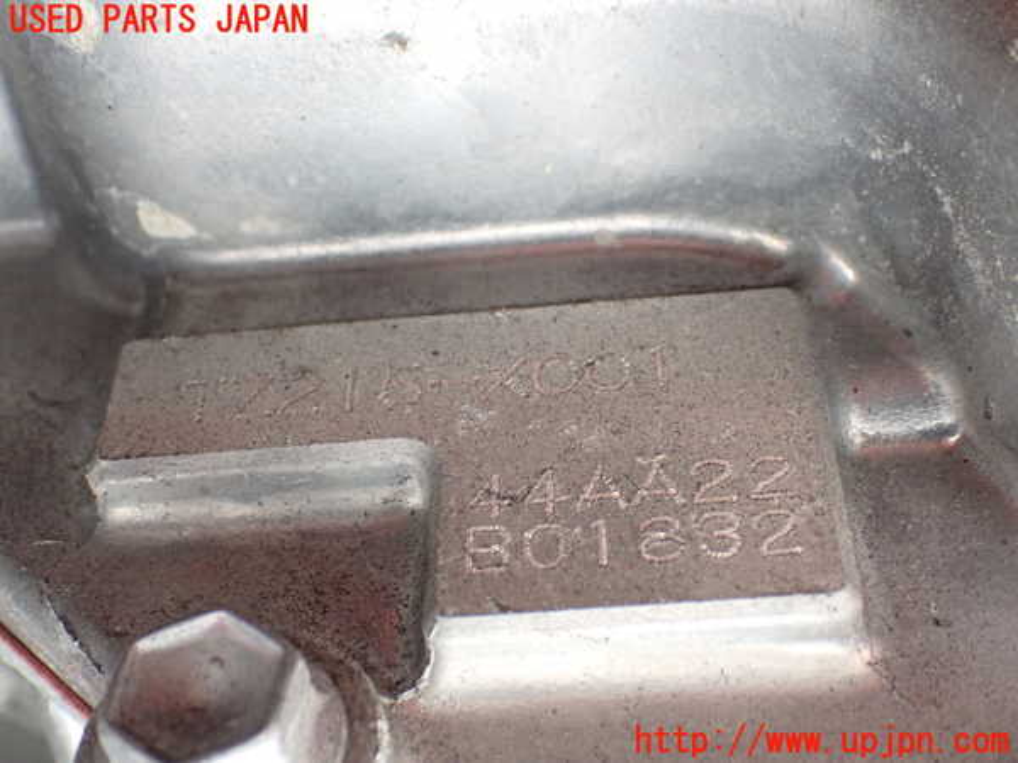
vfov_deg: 27.0
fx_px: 1588
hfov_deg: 35.5
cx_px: 509
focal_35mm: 54
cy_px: 382
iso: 800
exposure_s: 1/60
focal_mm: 9.65
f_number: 3.3
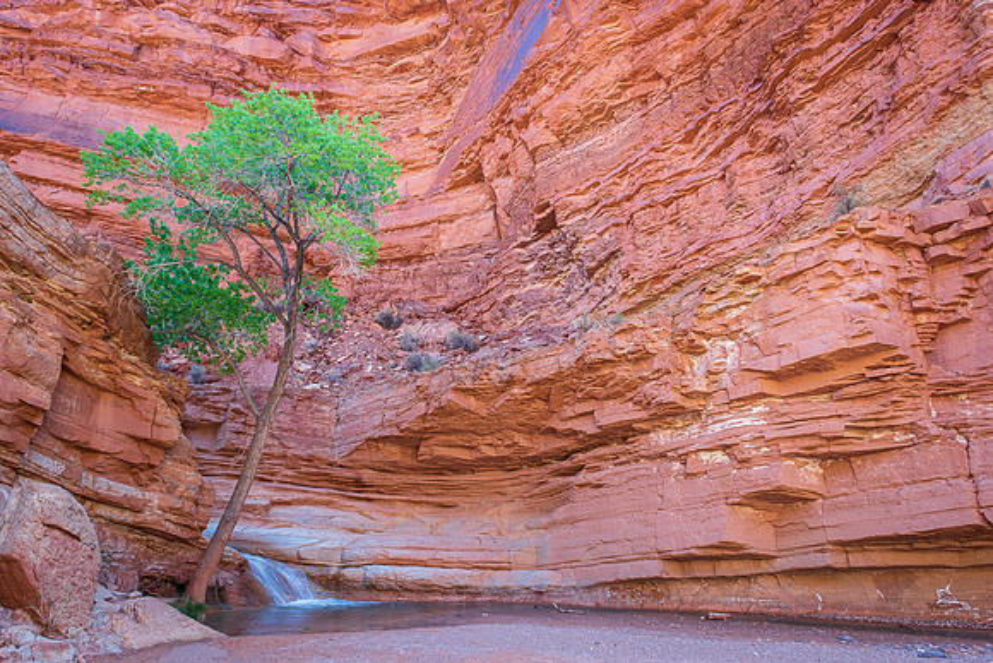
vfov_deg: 51.3
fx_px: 690
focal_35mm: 25
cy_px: 332
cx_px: 496
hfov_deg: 71.5
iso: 200
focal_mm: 16.5
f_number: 11
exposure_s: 1/8
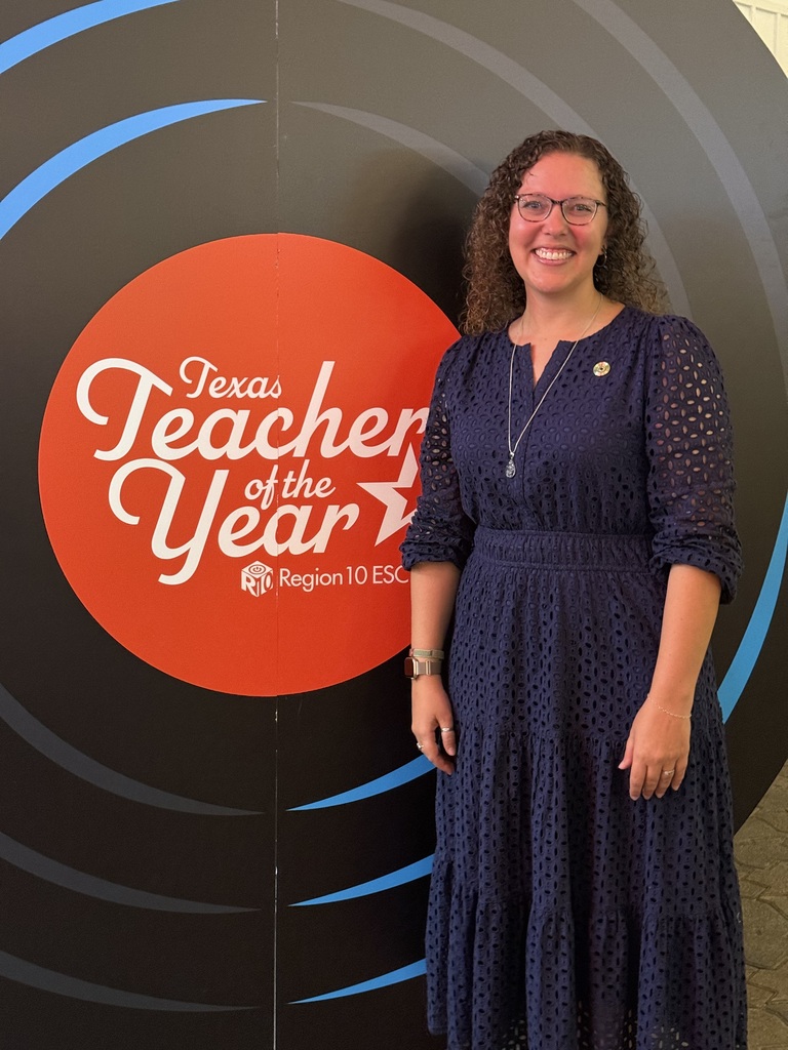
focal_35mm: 48
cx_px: 394
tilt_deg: -10.6
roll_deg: -1.5
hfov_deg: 30.3
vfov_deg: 39.7
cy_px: 525
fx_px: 1457
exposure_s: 1/40
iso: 400
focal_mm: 6.76
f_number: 1.78
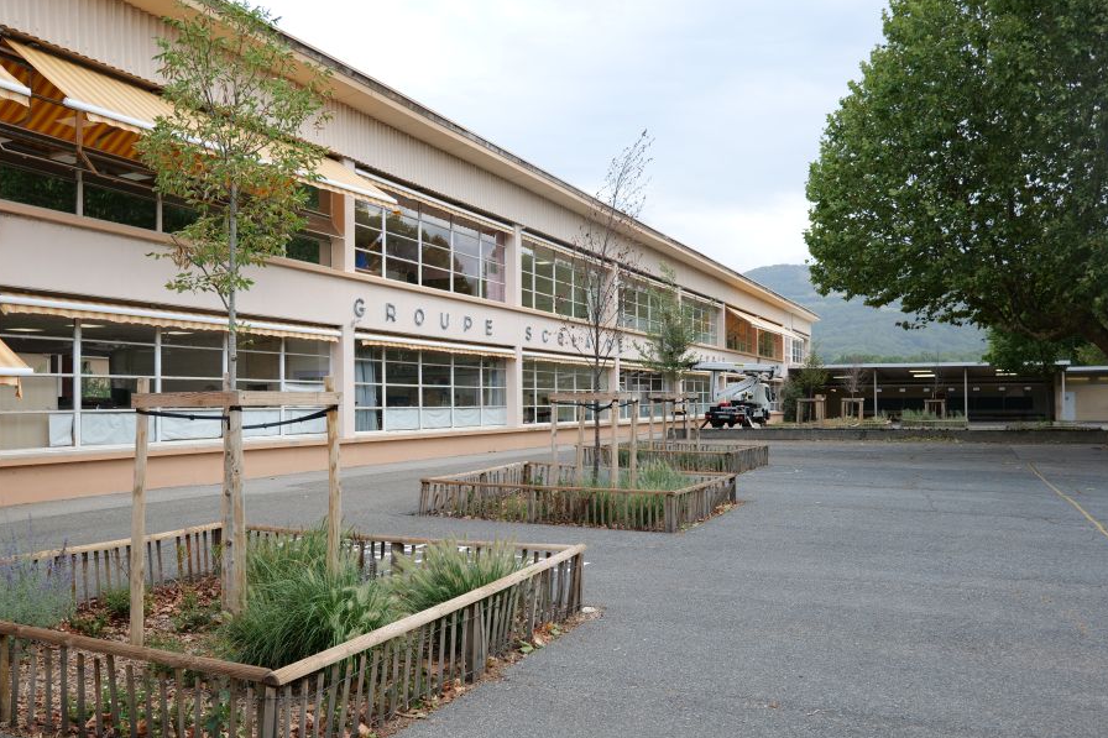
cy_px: 392
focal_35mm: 30
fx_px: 923
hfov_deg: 61.9
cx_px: 527
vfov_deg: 43.6
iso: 100
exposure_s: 1/125
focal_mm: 28
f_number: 4.5
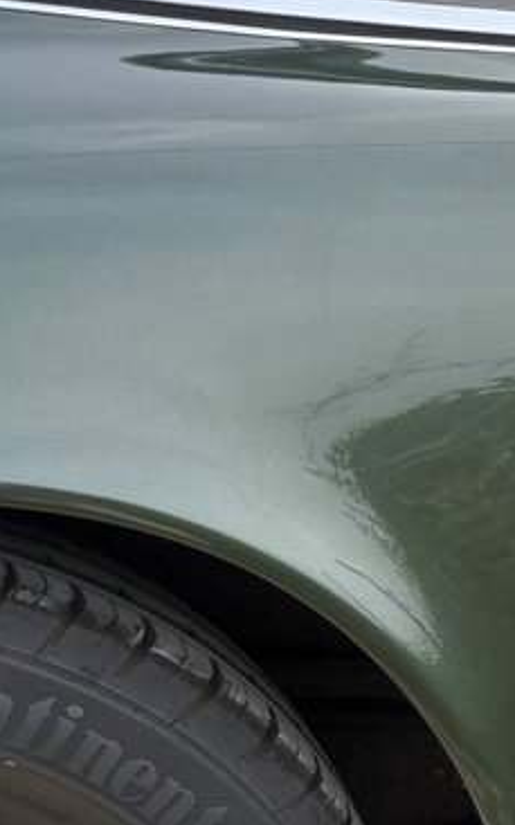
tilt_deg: -11.6
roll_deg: -1.7
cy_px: 396
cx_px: 1001
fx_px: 1731
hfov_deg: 14.4
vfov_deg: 26.8
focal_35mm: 77
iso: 64
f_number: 1.6
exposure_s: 1/1667
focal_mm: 5.96
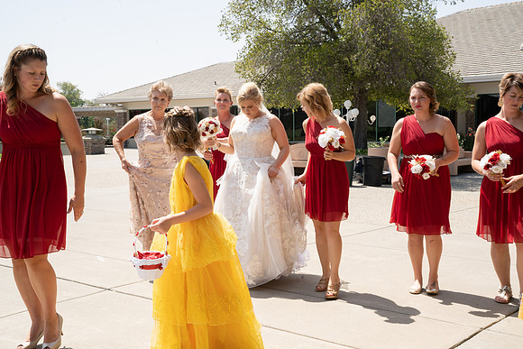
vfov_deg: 31.2
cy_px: 174
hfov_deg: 45.4
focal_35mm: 43
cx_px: 262
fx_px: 625
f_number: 18
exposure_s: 1/200
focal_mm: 43
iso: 500
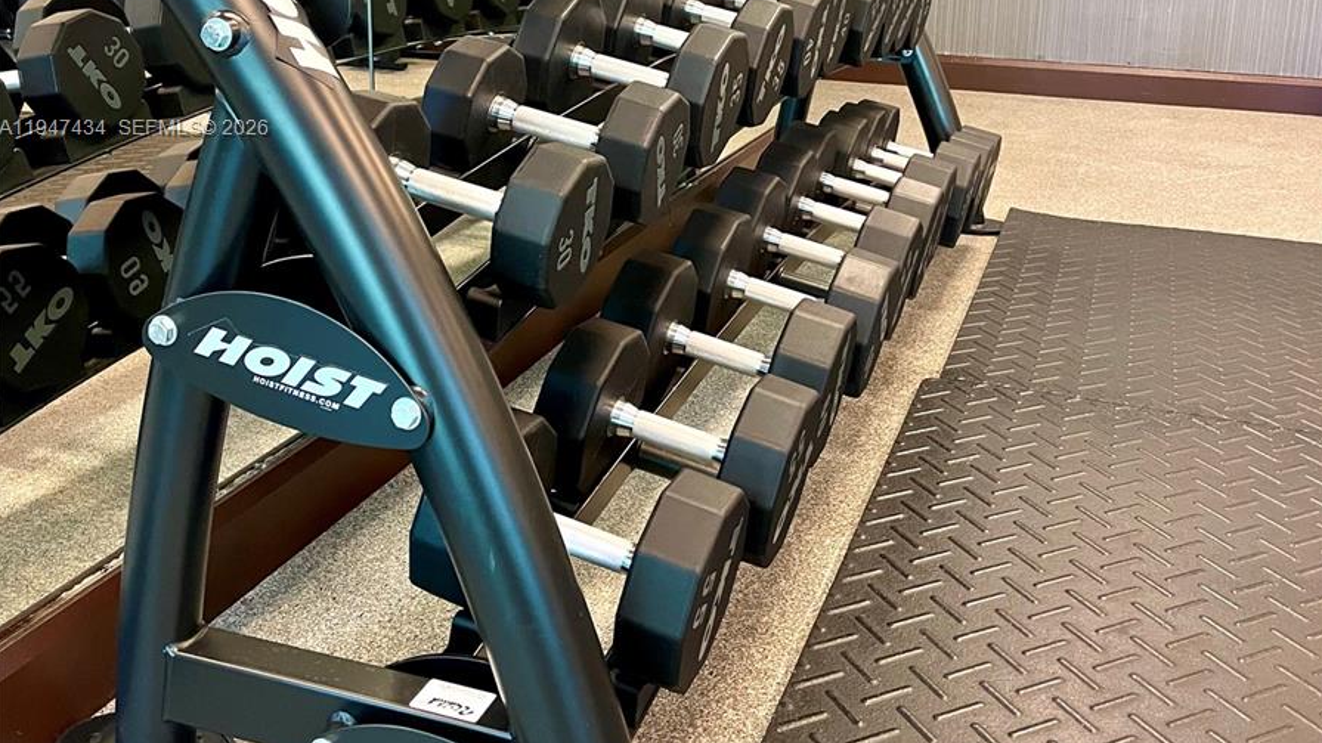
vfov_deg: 30.3
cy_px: 130
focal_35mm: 38
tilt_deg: -11.1
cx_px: 660
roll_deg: -0.7
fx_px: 1332
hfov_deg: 52.8
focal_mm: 4.2
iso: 250
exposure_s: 1/60
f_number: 1.6
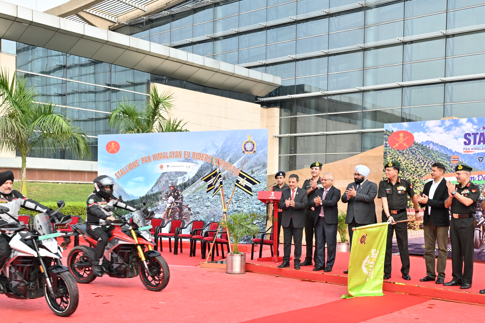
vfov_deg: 30.4
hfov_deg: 44.6
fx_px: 590
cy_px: 217
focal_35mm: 44
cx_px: 268
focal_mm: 26.5
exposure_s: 1/160
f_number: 11
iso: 320
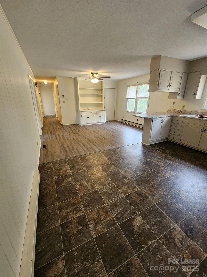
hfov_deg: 89.9
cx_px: 104
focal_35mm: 13
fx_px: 104
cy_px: 138
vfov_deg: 106.2
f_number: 2.2
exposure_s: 1/60
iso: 320
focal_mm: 2.2
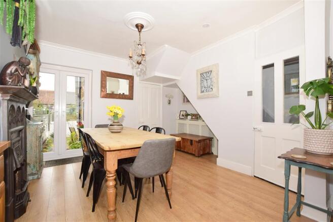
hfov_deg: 100.4
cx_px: 166
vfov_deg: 77.3
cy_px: 111
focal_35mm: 15
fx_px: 139
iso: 400
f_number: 5.6
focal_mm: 10
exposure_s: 1/125
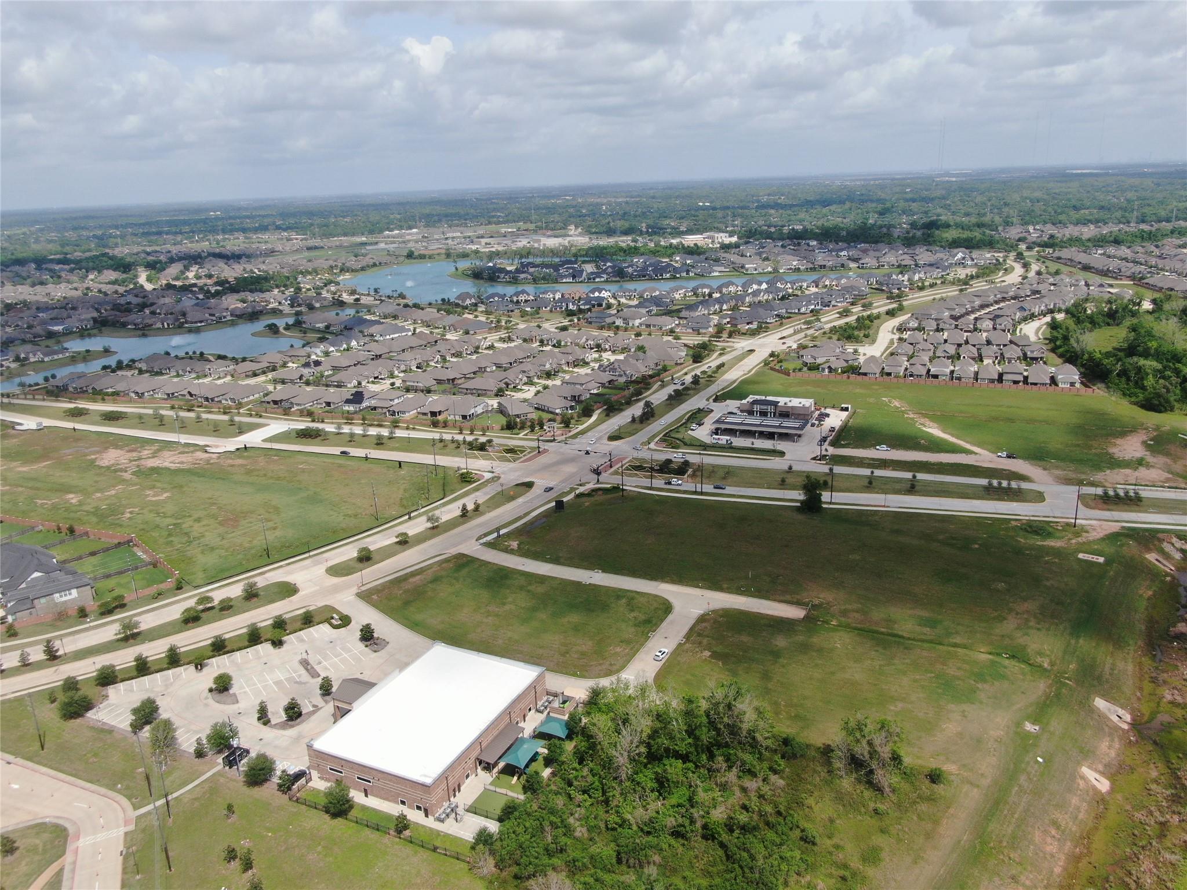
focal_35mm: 25
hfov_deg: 69.4
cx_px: 594
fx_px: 857
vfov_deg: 54.9
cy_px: 445
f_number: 2.8
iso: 100
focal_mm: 4.48
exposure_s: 1/1600
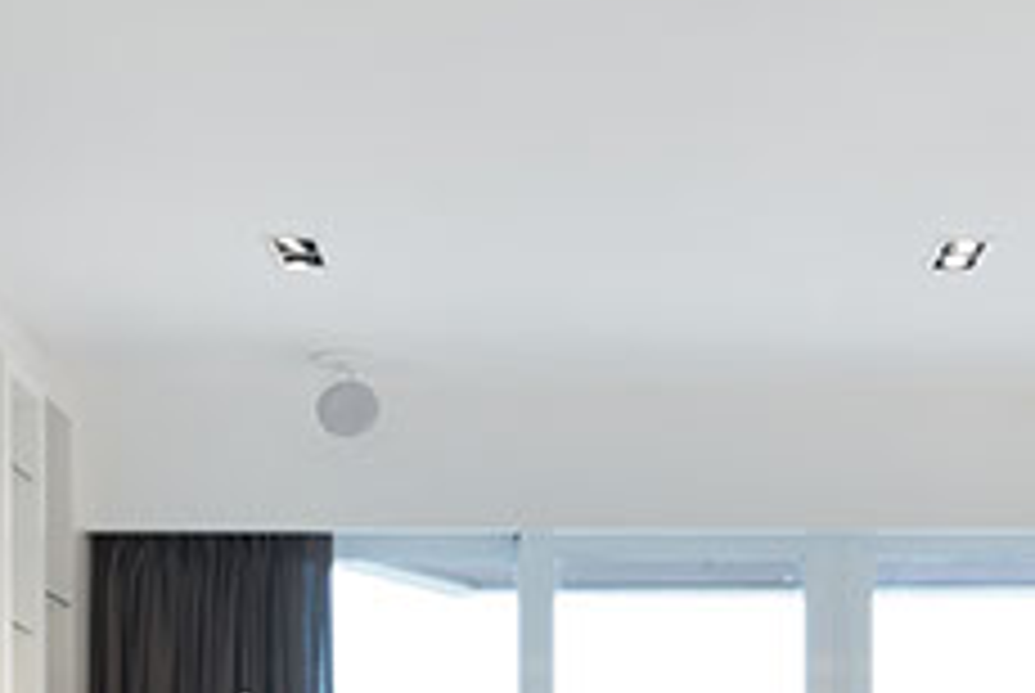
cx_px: 662
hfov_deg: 27.6
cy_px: 938
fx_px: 2101
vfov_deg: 17.4
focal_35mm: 73
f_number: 11
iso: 100
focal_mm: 14
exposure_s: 1/2.5
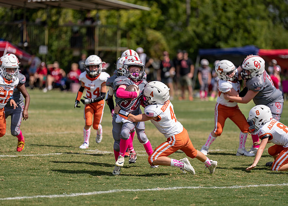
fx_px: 1714
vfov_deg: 6.9
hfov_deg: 9.6
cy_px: 103
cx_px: 144
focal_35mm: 210
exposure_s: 1/2500
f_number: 2.8
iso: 125
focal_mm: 200
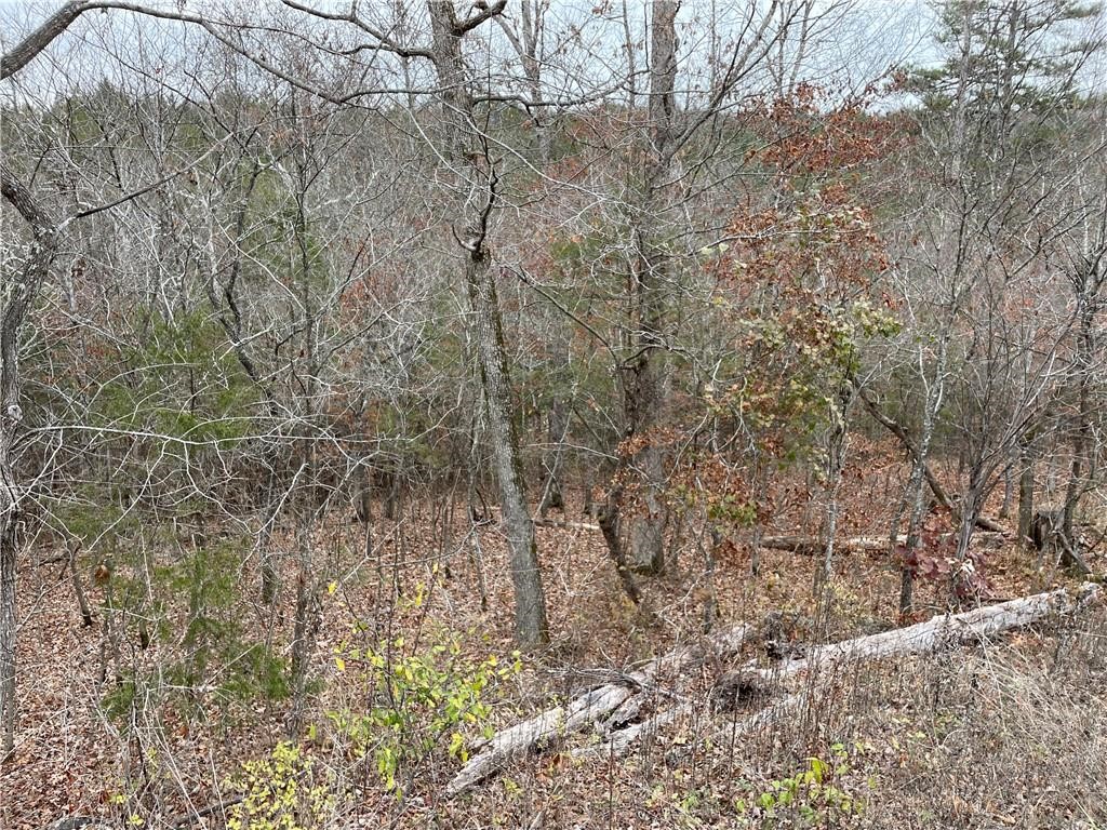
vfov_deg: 53.1
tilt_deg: -10.1
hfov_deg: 67.3
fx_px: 831
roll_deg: -3.0
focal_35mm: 26
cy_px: 415
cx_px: 554
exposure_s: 1/237
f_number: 1.6
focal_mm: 4.2
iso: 32
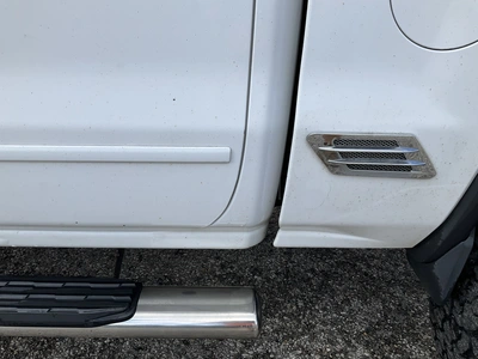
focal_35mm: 29
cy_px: 180
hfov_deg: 61.7
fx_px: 400
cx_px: 239
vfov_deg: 48.2
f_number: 1.8
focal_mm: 3
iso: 25
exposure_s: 1/1076
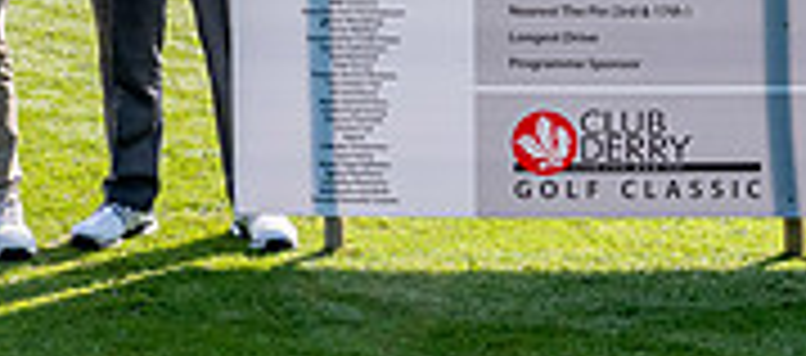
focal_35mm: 149
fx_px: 3034
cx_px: 726
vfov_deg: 6.7
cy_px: 17
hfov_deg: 15.0
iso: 180
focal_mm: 24
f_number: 8
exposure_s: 1/100
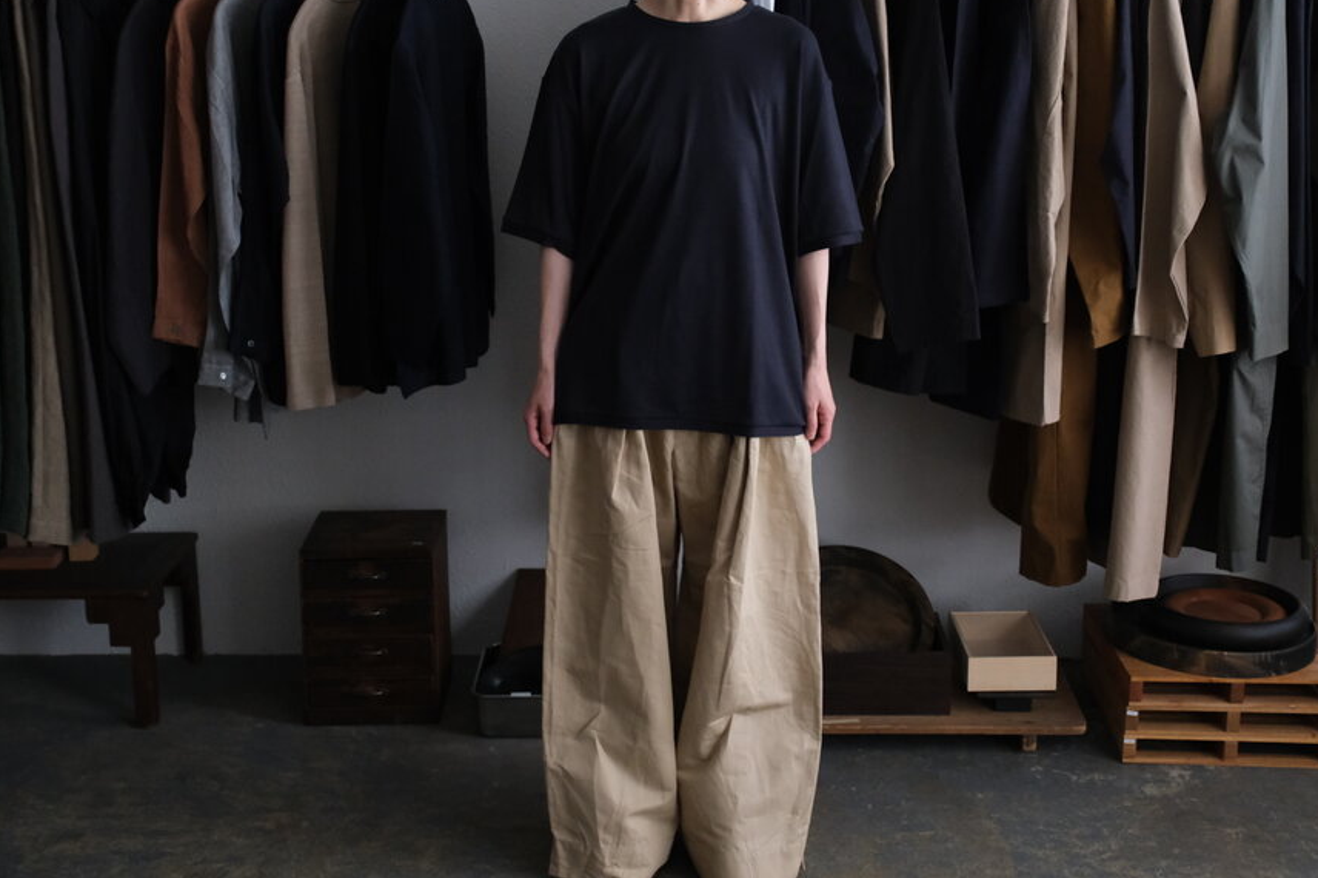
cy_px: 447
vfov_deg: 29.2
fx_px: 1683
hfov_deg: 42.8
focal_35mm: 46
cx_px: 685
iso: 4000
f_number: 4
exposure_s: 1/320
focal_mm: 27.5
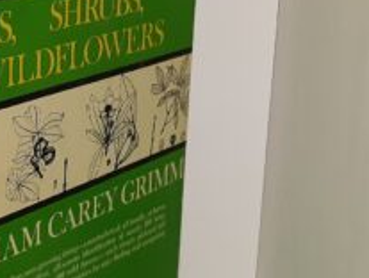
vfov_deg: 18.3
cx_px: -2
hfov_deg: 23.1
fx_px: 865
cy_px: 123
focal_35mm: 81
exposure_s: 1/130
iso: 40
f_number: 1.7
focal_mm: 3.7
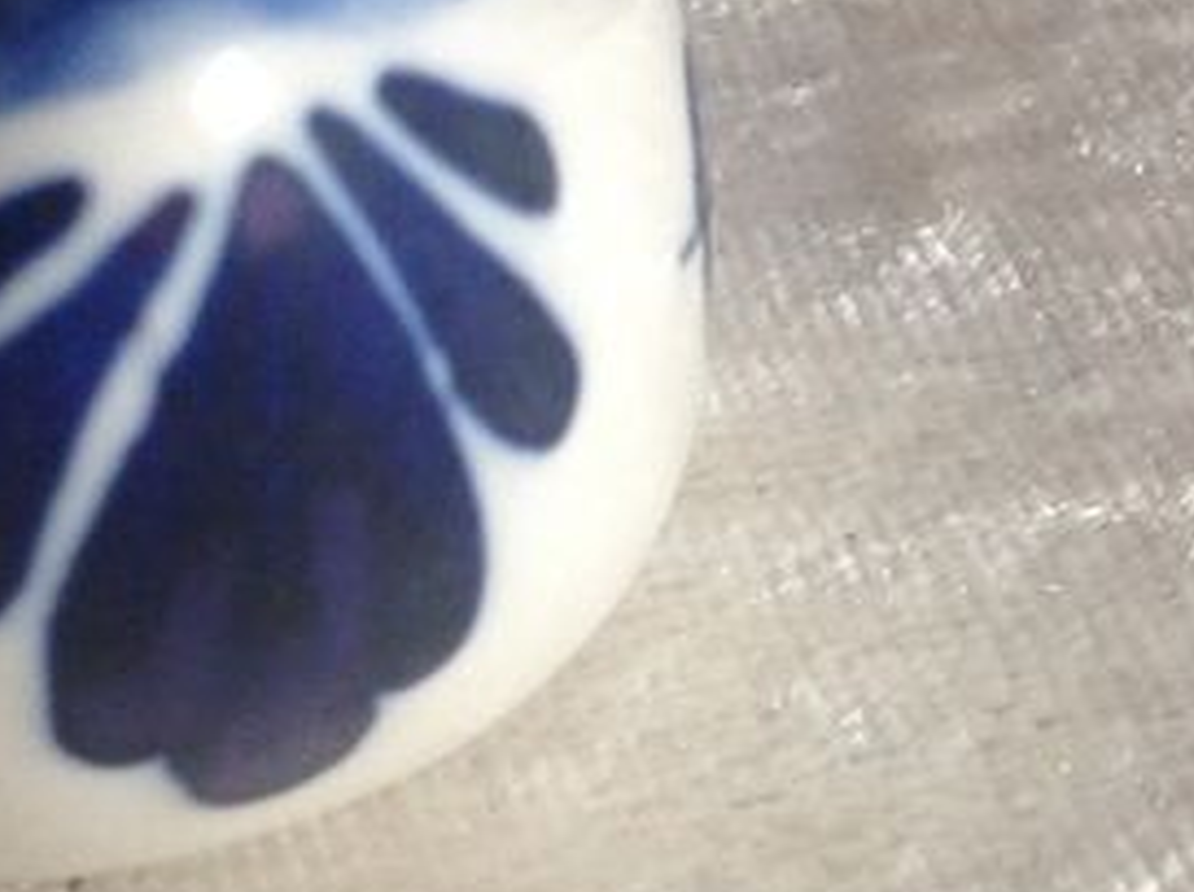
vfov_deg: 11.4
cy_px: -2
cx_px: 984
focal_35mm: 128
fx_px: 4409
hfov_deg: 15.3
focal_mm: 4.28
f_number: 2.4
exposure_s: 1/15
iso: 100
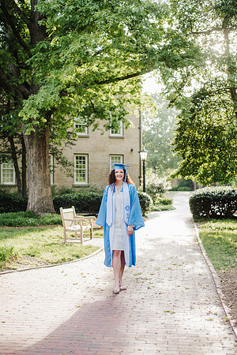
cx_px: 118
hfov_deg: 27.0
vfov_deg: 39.6
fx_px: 494
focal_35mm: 50
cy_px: 178
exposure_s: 1/500
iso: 200
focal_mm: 50
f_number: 2.5
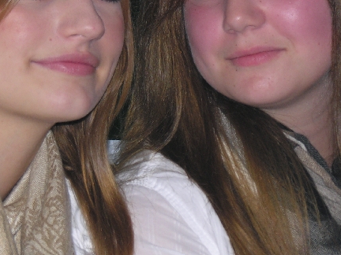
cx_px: 178
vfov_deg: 5.6
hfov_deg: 7.4
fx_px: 2620
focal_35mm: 266
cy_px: 34
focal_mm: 29.3
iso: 50
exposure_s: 1/60.1
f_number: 3.7
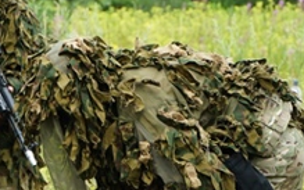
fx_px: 3912
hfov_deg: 4.4
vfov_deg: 2.8
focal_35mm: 472
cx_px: 87
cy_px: 196
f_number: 5.6
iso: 160
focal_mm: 90
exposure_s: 1/160
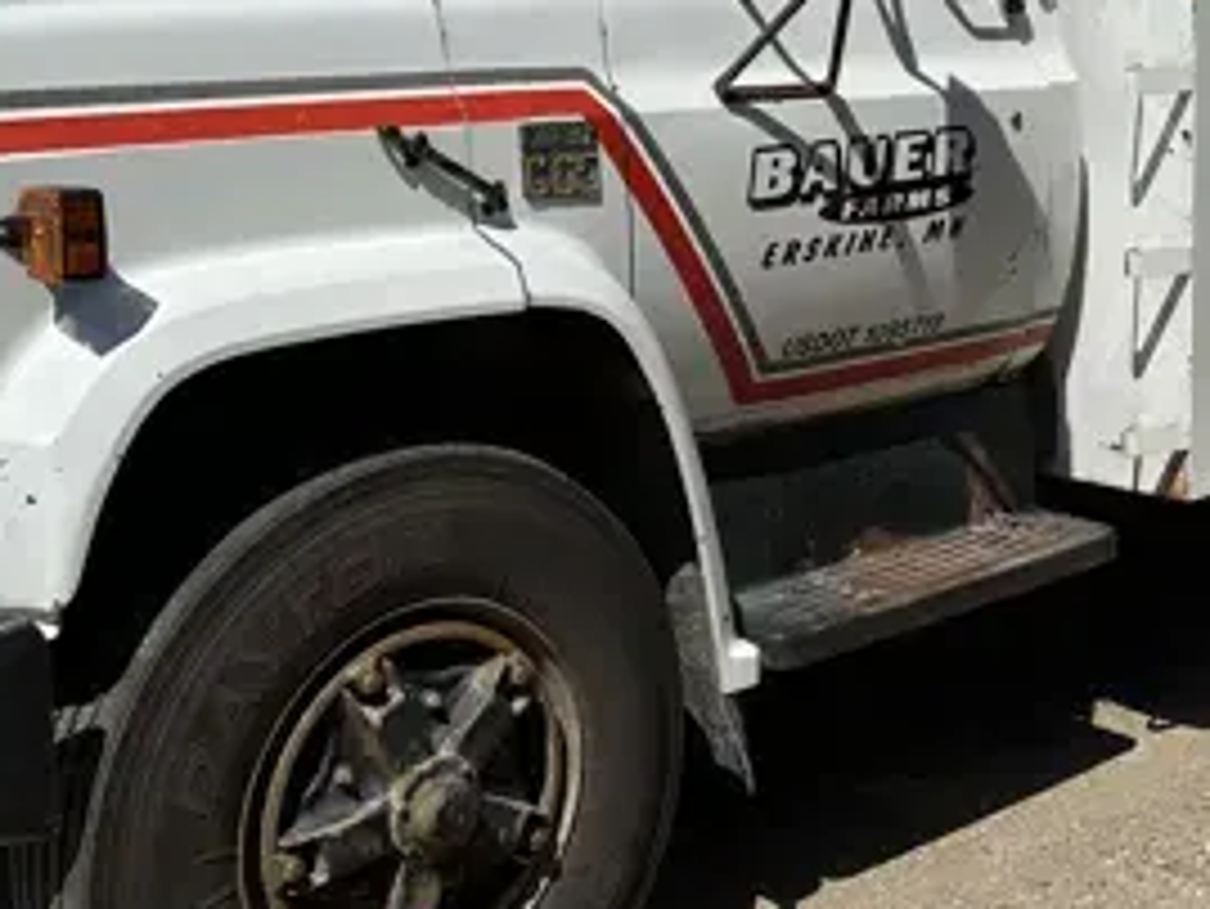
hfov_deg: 33.7
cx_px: 729
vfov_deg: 25.5
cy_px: 288
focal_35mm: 57
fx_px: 1993
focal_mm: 6.86
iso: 80
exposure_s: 1/8929
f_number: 1.78
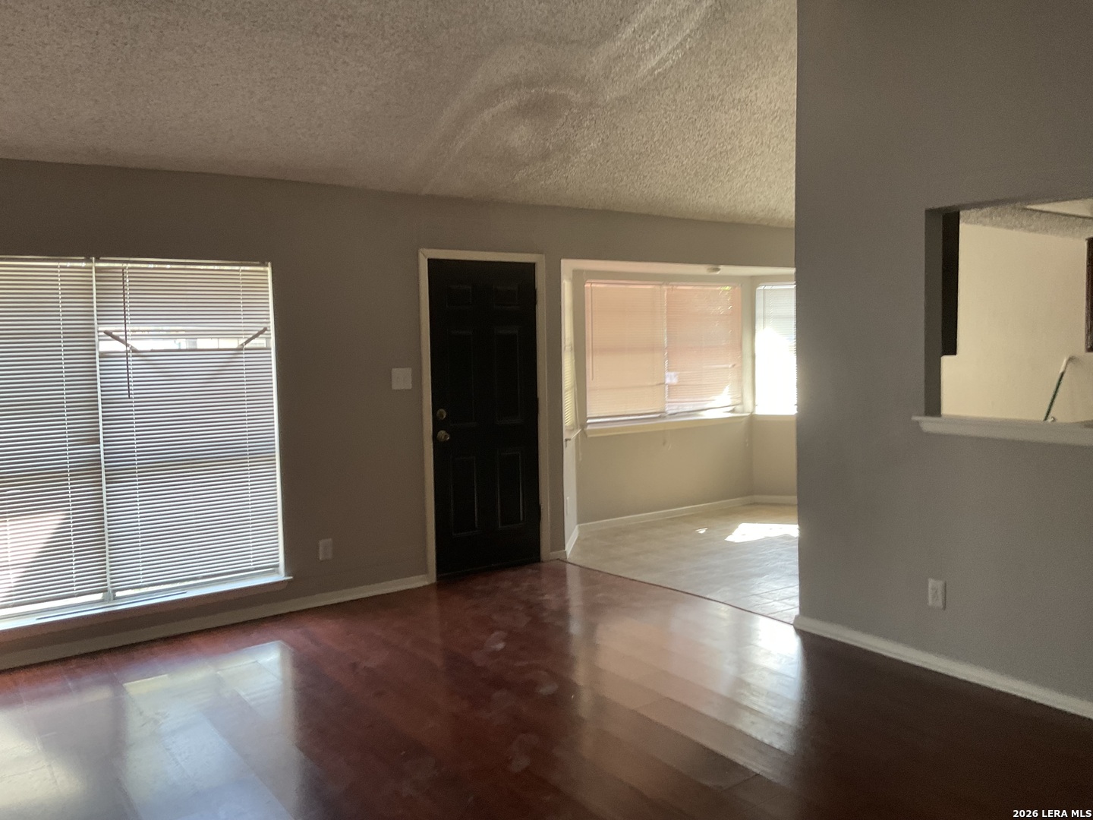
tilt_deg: -2.7
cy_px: 410
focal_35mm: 29
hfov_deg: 61.7
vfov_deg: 48.2
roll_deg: +2.5
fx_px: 916
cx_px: 546
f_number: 1.8
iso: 64
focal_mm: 3
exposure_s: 1/60
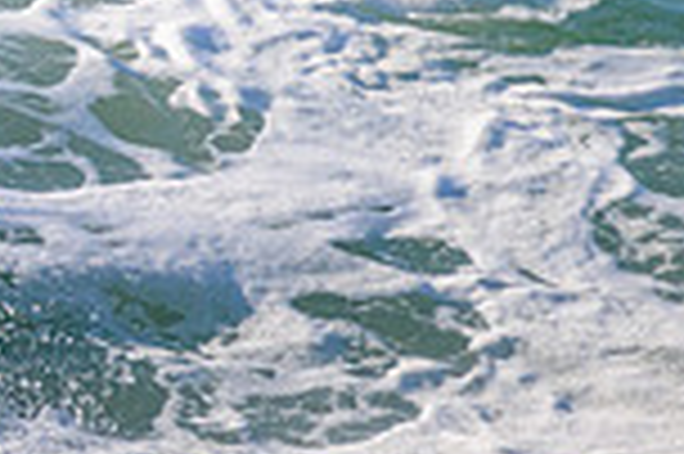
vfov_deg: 0.4
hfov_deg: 0.7
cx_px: -526
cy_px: -160
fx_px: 57963
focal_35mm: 3054
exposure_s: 1/2000
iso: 1100
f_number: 11
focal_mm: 800
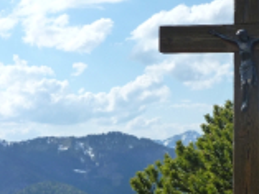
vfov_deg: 16.9
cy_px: 148
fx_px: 651
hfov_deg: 22.4
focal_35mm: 87
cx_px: 178
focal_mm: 6.8
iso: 160
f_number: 5.6
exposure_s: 1/500
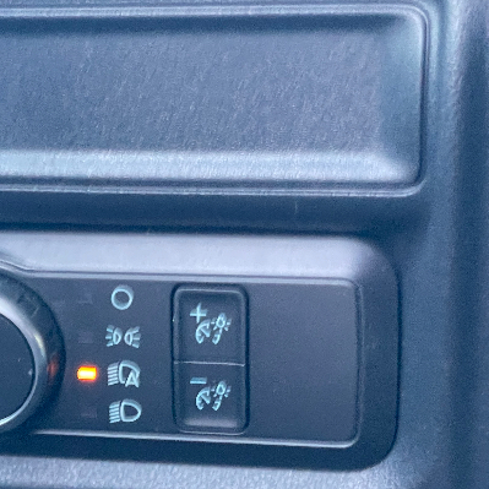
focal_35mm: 118
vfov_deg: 14.7
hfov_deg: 14.5
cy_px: 392
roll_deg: +1.9
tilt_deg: -8.8
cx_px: -7
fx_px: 1886
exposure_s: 1/32
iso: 500
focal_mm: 6
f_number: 2
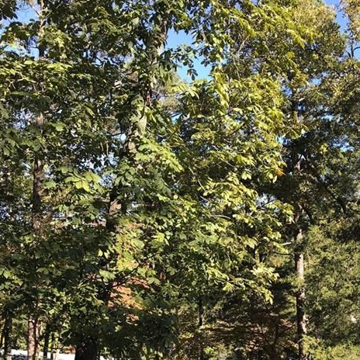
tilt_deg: -0.6
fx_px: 482
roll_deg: -0.1
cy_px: 281
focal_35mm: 41
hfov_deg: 40.7
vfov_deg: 39.5
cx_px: 220
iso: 20
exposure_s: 1/474
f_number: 1.8
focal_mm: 3.99
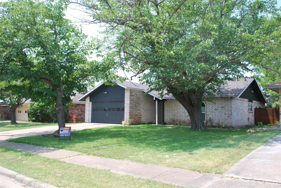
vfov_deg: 43.7
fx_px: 234
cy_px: 94
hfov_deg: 61.9
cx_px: 140
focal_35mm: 30
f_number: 6.3
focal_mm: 20
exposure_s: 1/160
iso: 100
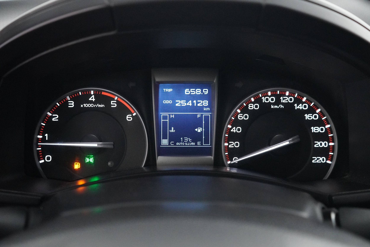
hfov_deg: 46.4
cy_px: 124
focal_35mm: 42
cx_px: 185
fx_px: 432
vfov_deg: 31.9
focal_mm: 28
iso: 6400
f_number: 3.5
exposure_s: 1/20
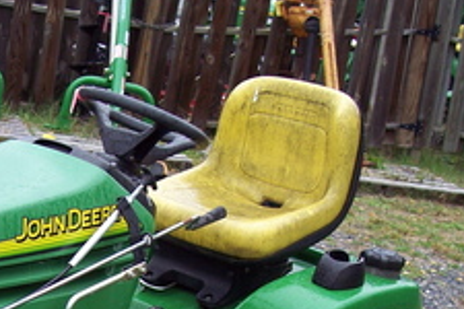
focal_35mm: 98
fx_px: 1263
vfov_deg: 13.6
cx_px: -43
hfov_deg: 19.9
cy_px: 377
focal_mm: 8
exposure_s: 1/125
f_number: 3.4
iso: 100
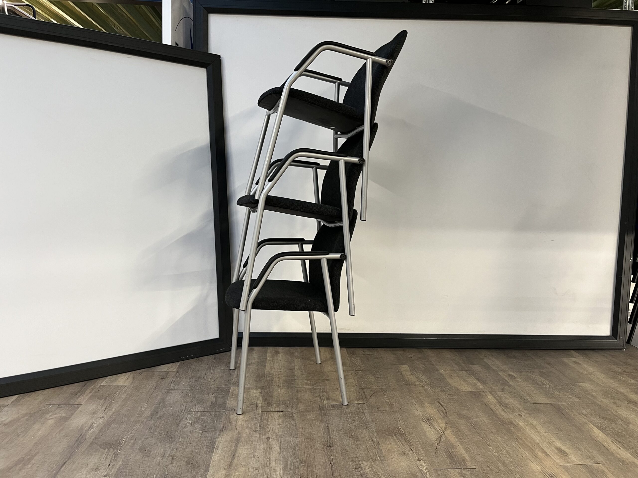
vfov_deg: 53.1
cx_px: 319
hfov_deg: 67.3
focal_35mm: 26
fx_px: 479
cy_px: 239
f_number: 1.6
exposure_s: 1/50
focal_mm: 5.1
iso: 250
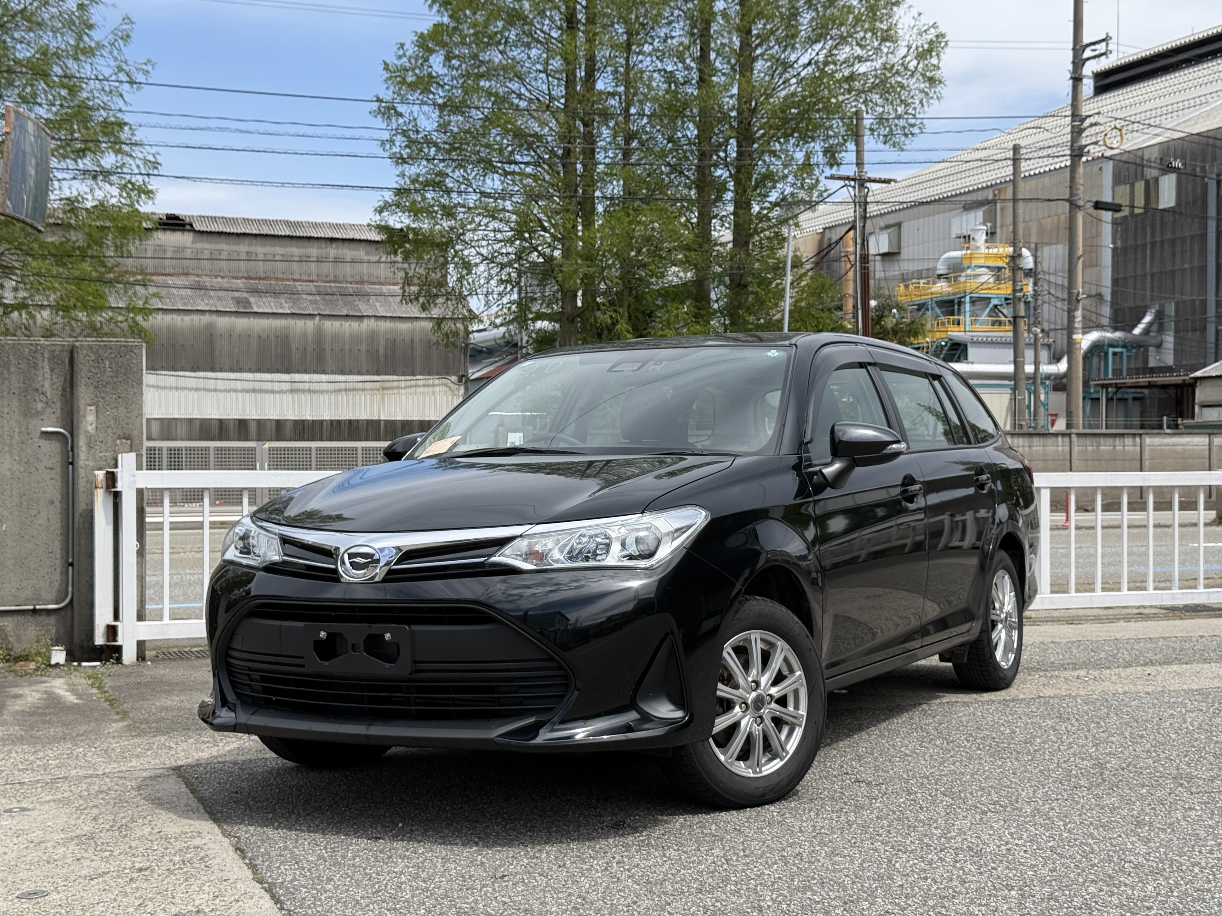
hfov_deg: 39.7
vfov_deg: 30.3
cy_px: 458
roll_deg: +0.6
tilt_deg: -0.1
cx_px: 611
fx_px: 1694
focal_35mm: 48
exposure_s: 1/3378
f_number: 1.78
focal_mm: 6.76
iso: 64
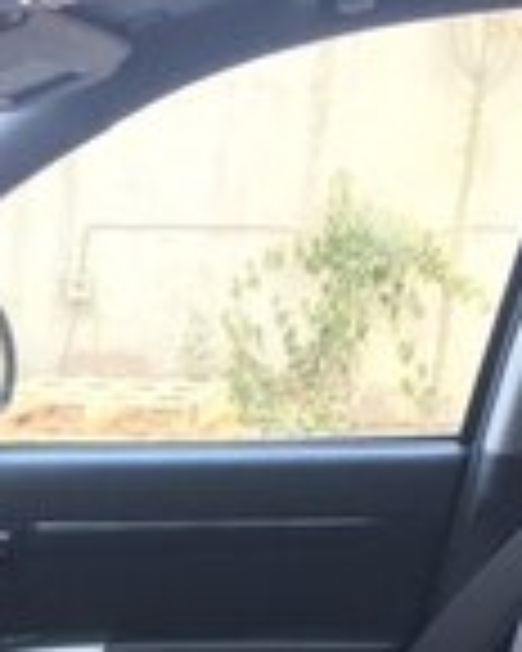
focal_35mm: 97
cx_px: -153
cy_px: 931
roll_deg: -0.1
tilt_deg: -20.8
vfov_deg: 18.0
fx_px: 1873
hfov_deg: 15.1
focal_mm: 4.15
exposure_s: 1/50
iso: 32
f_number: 2.2
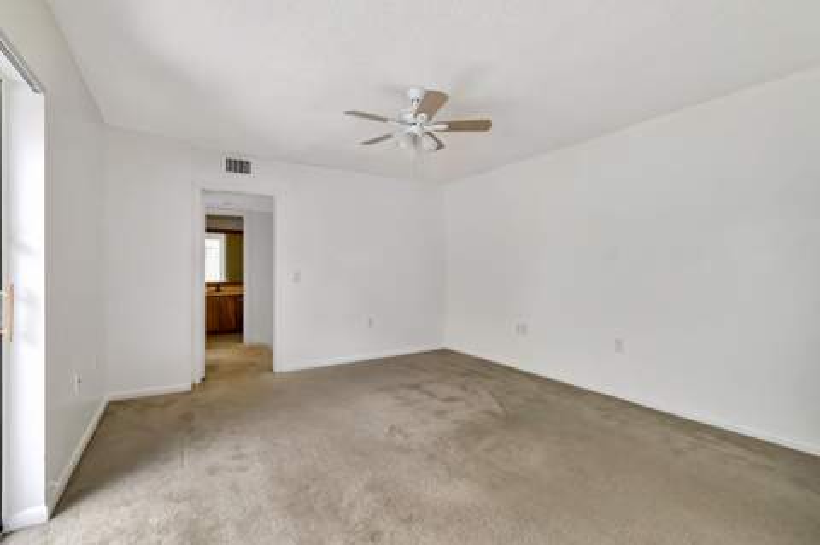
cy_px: 272
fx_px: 341
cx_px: 410
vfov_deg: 77.2
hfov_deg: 100.4
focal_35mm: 15
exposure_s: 1/15
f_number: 8
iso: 4500
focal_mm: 10
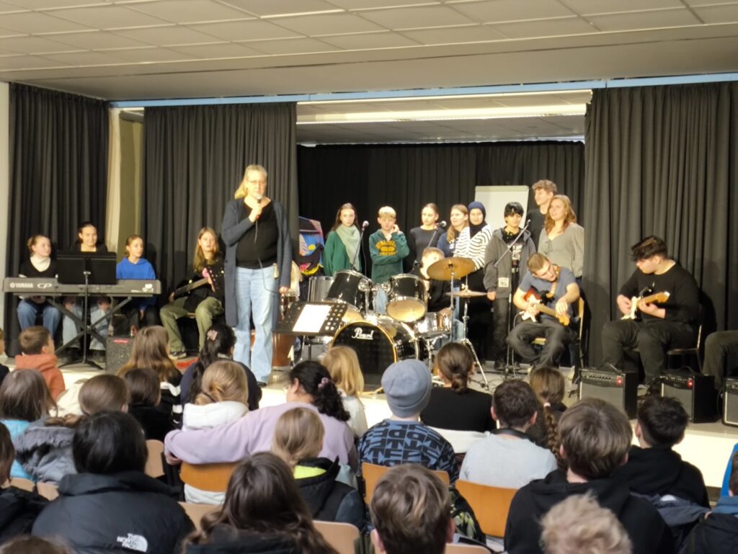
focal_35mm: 50
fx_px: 1066
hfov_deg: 38.2
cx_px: 369
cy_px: 277
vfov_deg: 29.1
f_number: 1.7
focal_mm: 4.71
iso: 500
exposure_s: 1/33.3
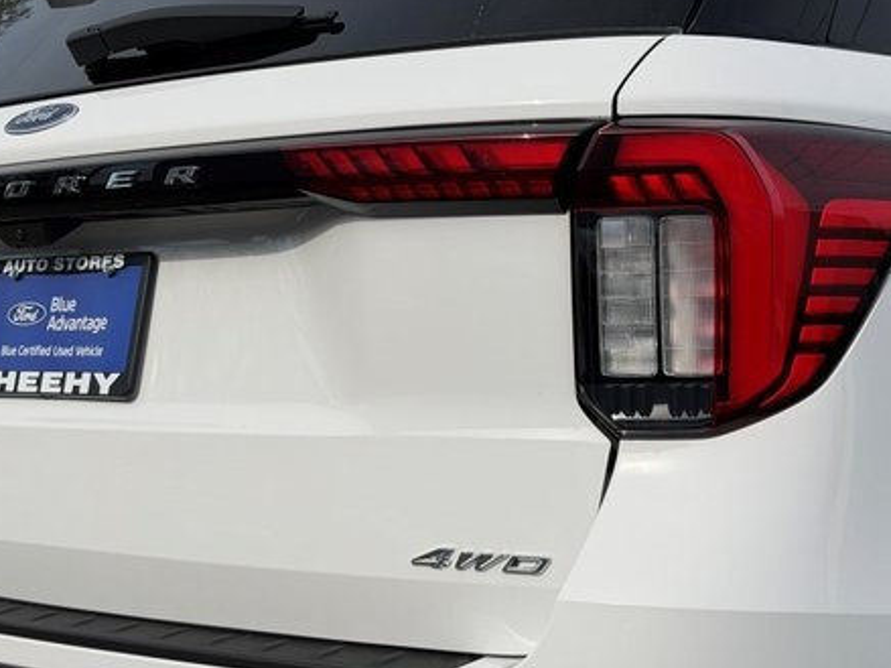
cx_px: 408
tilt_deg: -3.7
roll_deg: +0.3
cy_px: 441
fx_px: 1801
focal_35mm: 70
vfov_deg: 20.9
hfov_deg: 27.8
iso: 64
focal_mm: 6.76
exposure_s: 1/8772
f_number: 1.78
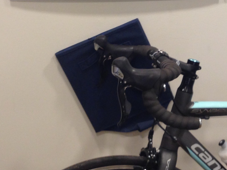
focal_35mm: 105
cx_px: 222
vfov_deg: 14.1
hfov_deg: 18.3
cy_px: 99
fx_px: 688
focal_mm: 4.12
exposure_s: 1/20
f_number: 2.4
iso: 80
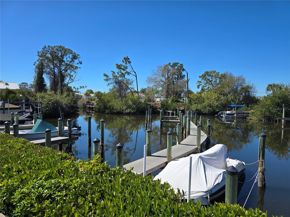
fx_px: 193
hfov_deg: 73.9
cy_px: 108
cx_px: 145
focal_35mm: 23
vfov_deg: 58.9
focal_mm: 6.3
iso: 12
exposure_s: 1/871
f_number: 1.7
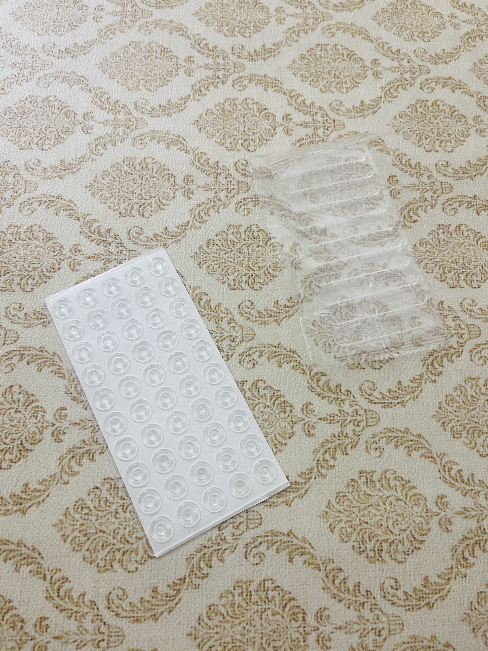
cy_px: 326
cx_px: 244
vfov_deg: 69.4
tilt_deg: -70.8
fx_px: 470
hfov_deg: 54.9
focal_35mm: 25
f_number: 1.6
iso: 125
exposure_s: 1/50
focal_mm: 5.1
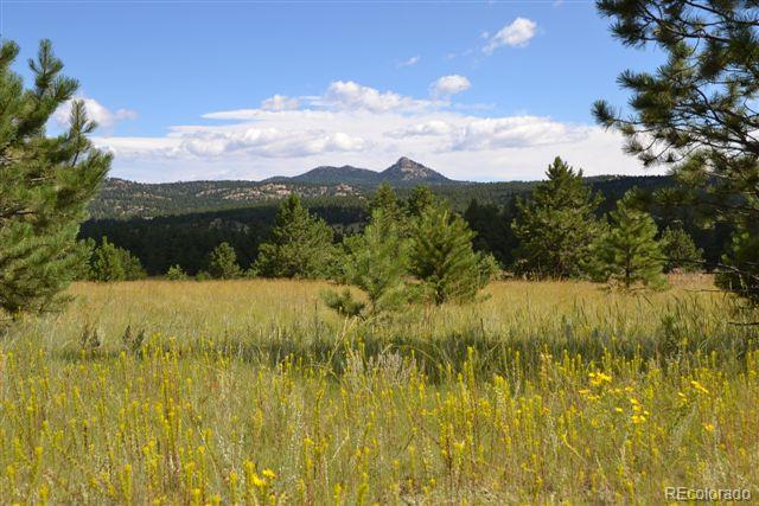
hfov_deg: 43.6
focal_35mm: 45
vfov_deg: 29.9
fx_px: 949
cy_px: 253
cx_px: 380
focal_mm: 30
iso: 100
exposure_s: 1/250
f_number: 8
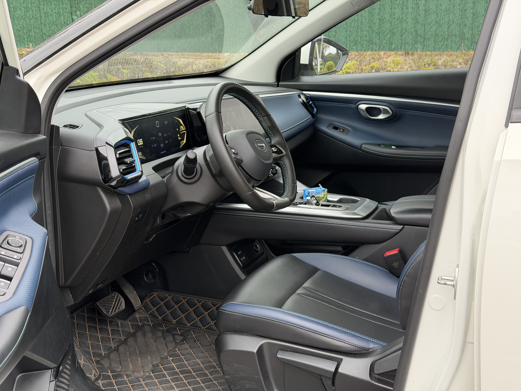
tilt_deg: -13.9
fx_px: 722
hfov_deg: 39.7
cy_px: 196
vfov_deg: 30.3
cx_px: 260
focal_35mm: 48
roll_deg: +1.2
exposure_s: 1/204
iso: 100
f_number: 1.78
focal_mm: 6.76
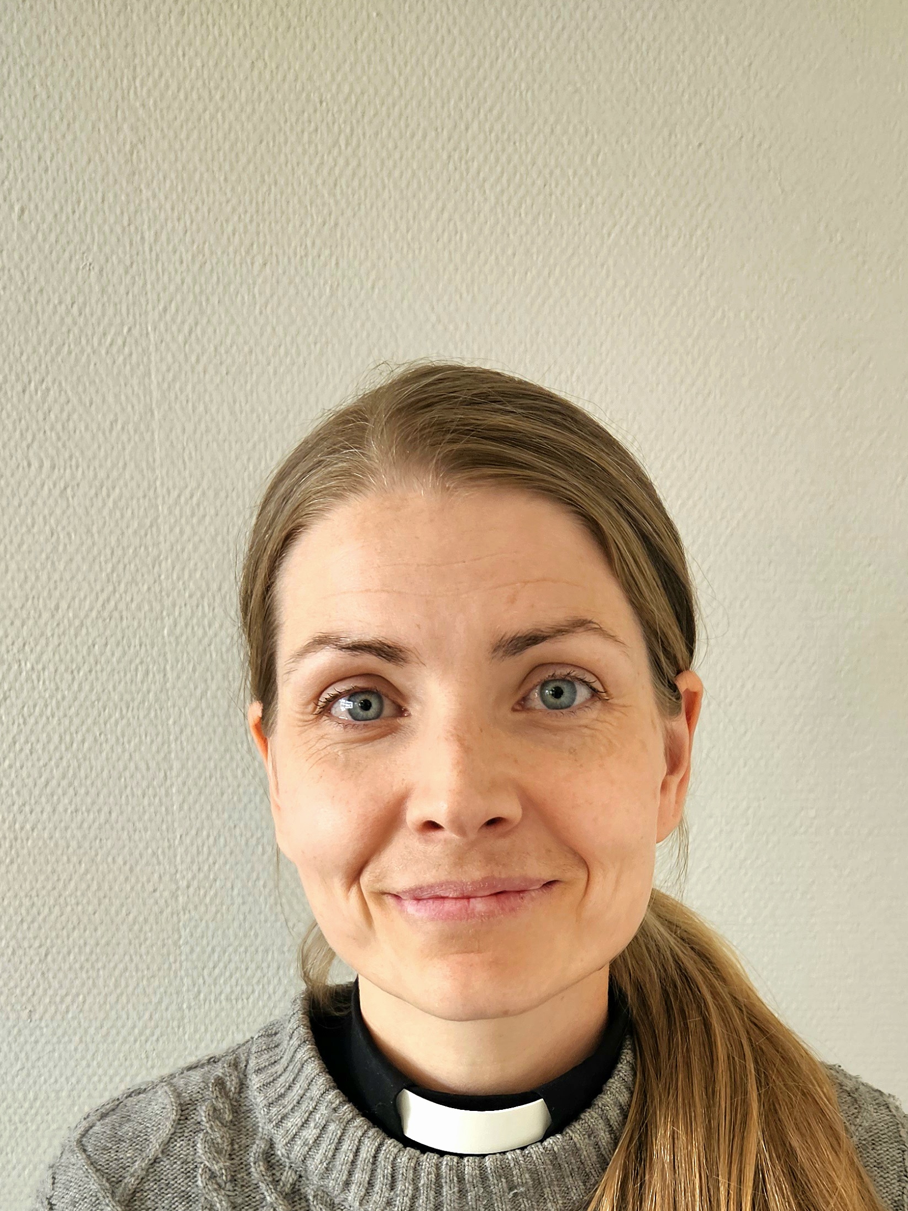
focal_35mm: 42
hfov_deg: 34.3
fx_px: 1469
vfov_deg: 41.4
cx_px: 519
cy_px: 1082
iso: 200
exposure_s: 1/192
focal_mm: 5.4
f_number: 1.8
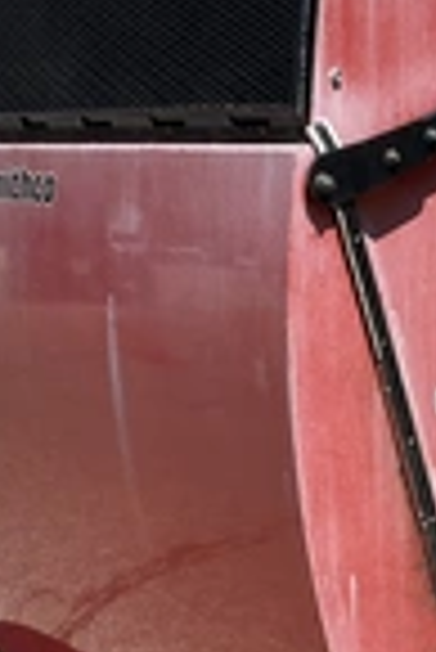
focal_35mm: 83
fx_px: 1504
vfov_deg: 24.4
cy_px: 409
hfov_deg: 16.2
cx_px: 440
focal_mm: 3
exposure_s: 1/1848
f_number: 1.8
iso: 25
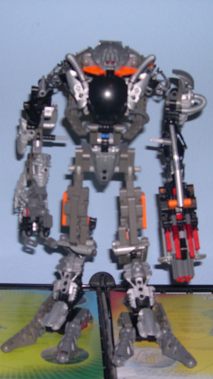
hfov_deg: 21.4
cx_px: 92
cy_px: 192
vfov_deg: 37.2
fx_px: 562
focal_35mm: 56
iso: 100
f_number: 2.8
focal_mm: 8
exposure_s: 1/60
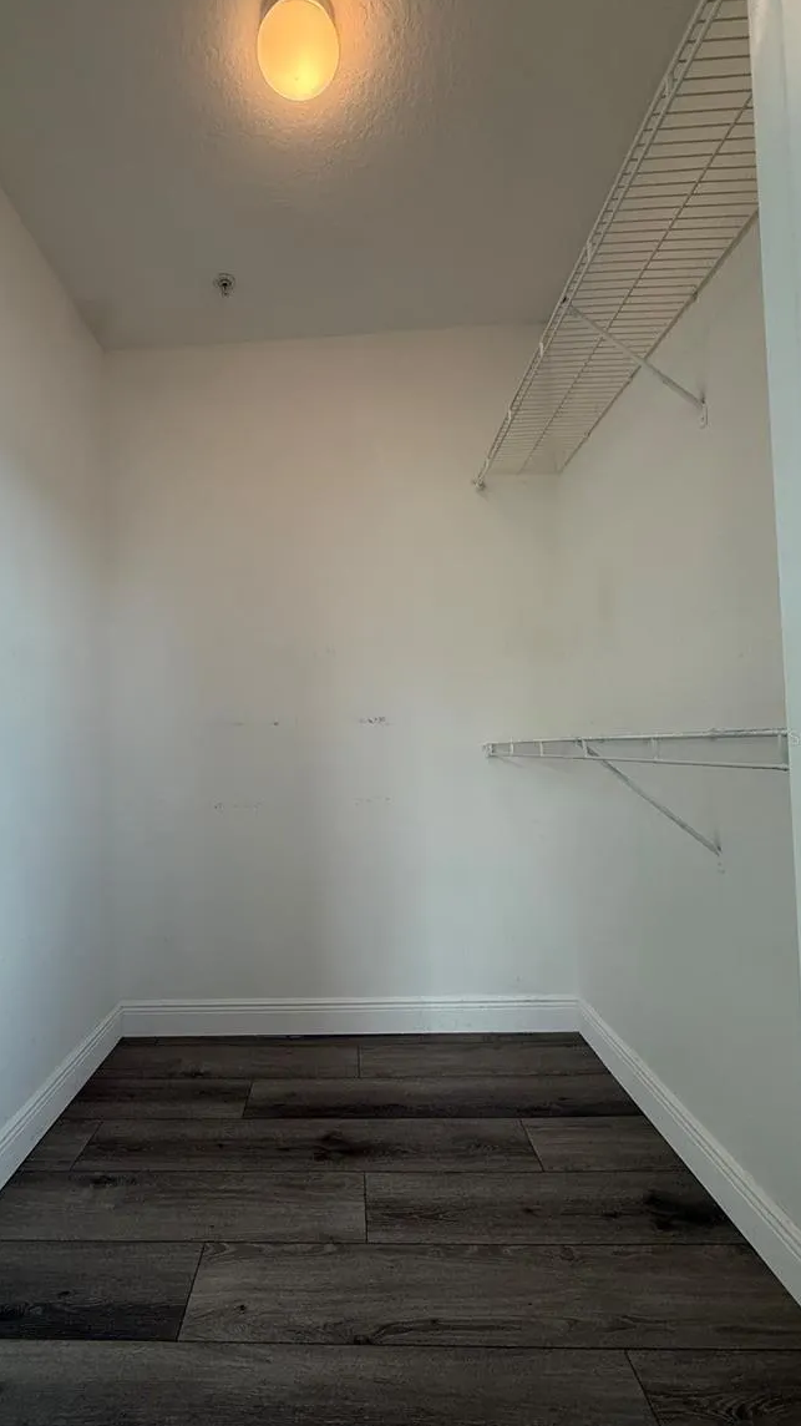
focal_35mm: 16
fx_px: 604
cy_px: 737
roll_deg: +1.7
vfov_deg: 99.3
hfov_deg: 66.3
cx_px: 316
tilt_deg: +2.2
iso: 200
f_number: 2.2
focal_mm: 2.22
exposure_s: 1/120
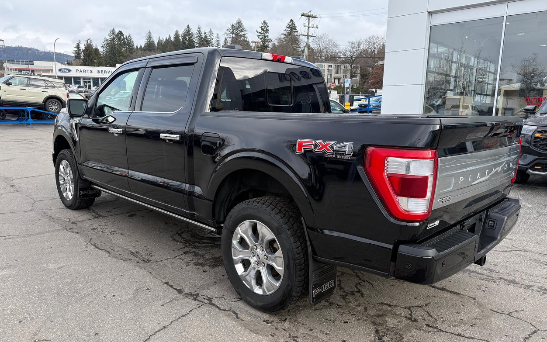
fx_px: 388
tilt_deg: -9.3
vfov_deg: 47.6
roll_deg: +0.1
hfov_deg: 70.4
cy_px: 181
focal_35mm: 26
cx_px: 271
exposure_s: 1/1122
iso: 100
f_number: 1.78
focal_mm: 6.76
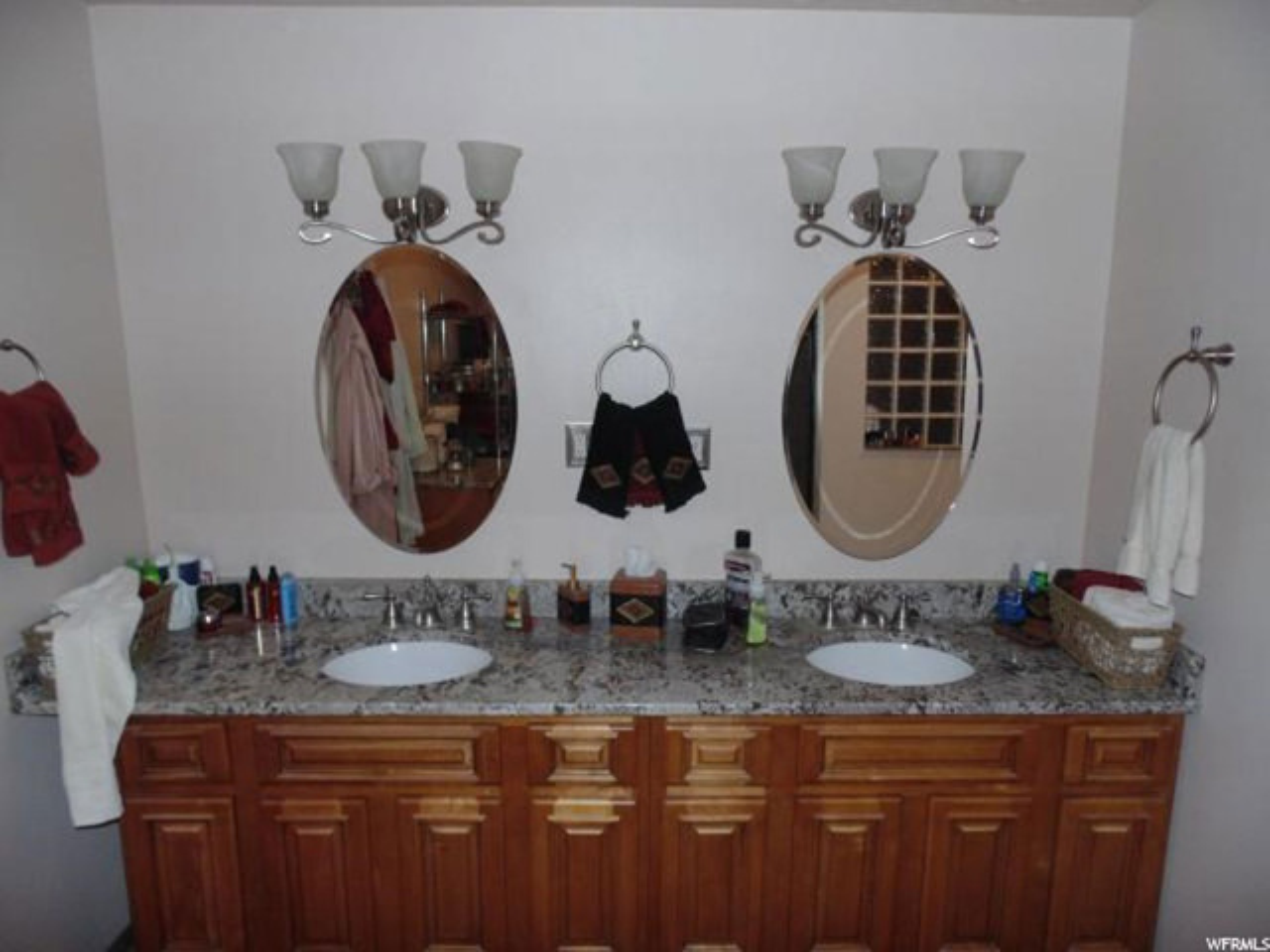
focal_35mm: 22
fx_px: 807
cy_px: 476
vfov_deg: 61.1
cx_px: 635
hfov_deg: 76.4
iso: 200
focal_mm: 4
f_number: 3.1
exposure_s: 1/30
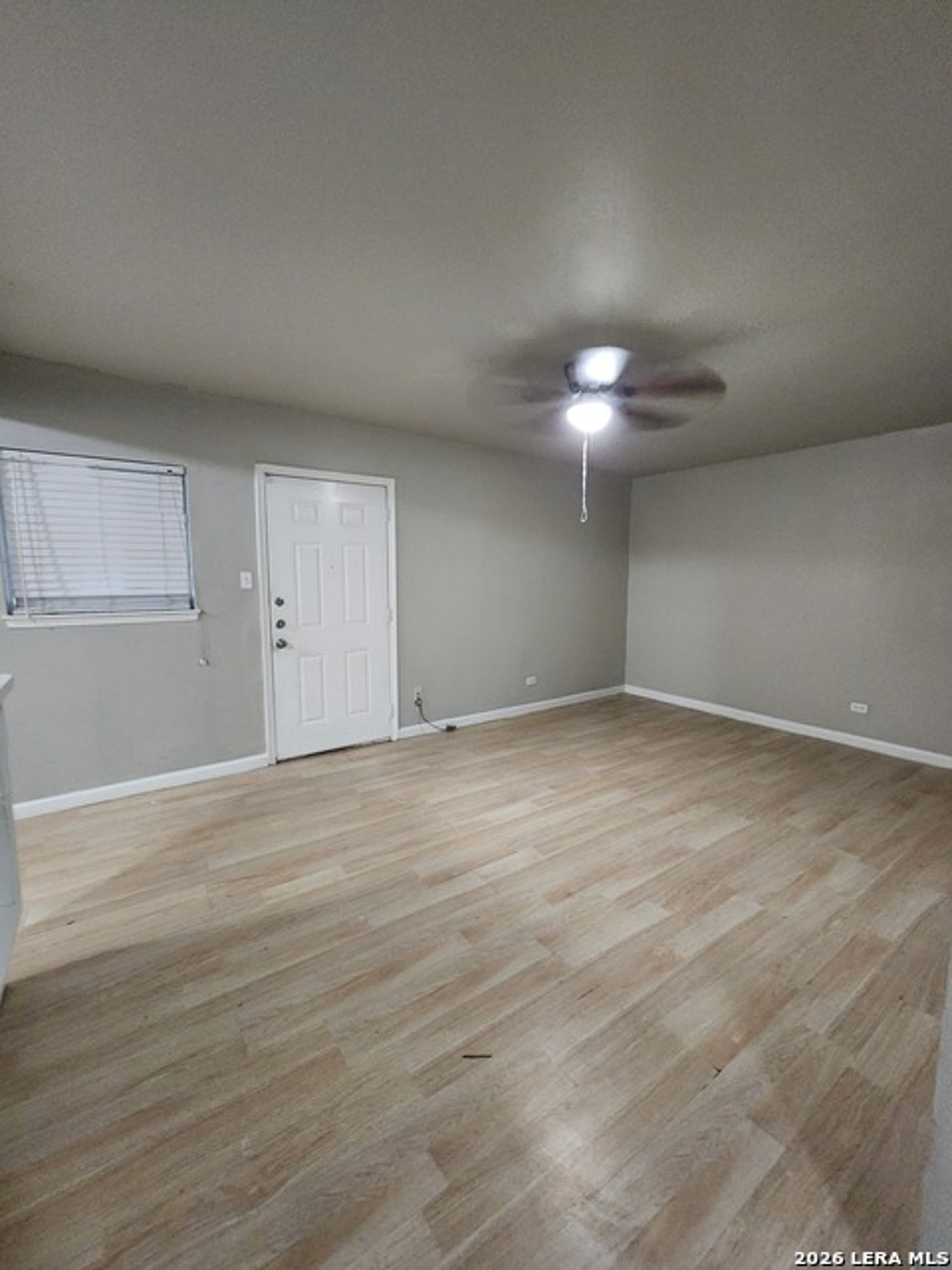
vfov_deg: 106.2
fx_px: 477
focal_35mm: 13
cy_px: 635
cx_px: 476
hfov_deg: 89.9
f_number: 2.2
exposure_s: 1/24
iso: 800
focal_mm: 2.2
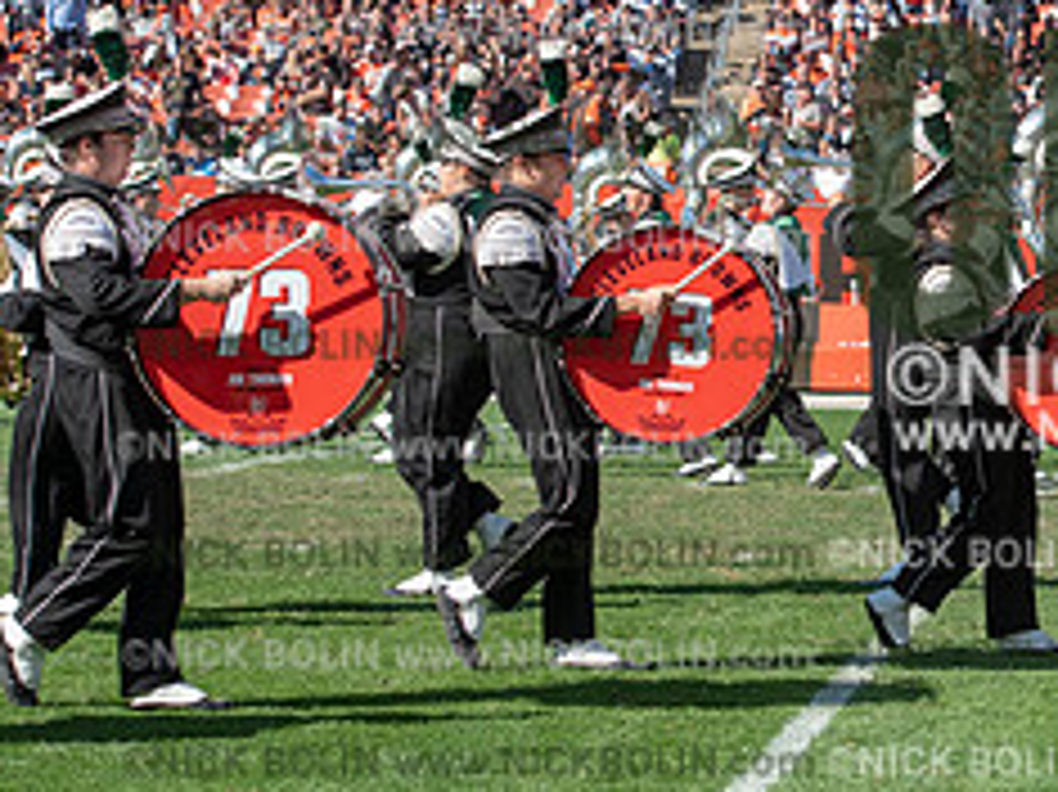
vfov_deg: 8.9
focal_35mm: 166
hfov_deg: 11.7
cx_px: 1171
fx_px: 5071
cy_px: 241
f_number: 5
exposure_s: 1/2000
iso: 400
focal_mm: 70
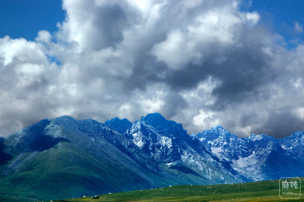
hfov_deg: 14.4
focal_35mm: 142
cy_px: 101
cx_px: 152
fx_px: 1202
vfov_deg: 9.6
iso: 250
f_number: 22
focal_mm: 95
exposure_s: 1/50
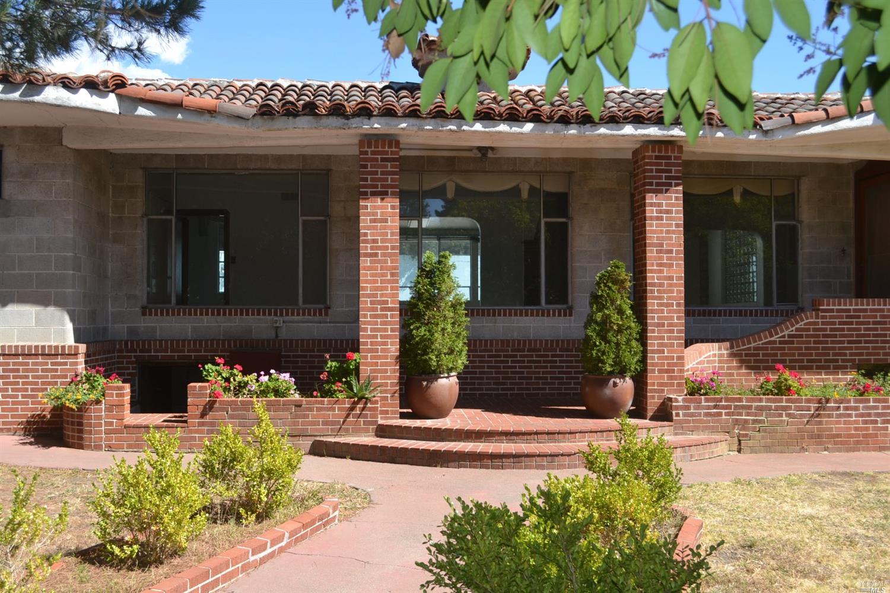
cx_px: 445
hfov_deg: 53.1
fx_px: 890
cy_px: 296
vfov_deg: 36.9
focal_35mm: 36
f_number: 5.6
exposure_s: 1/200
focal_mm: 24
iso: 100
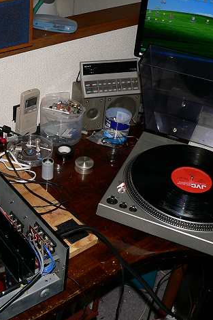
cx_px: 46
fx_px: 453
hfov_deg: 26.0
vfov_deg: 38.9
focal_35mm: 51
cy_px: 161
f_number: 2.8
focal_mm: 6
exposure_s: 1/60
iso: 100
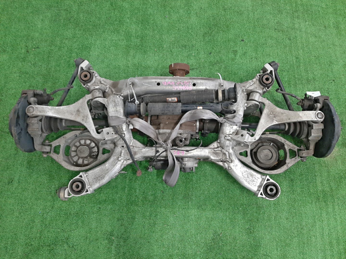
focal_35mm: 26
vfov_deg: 53.1
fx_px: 260
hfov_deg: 67.3
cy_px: 130
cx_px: 173
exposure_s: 1/33
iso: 172
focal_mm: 3.93
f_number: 1.7
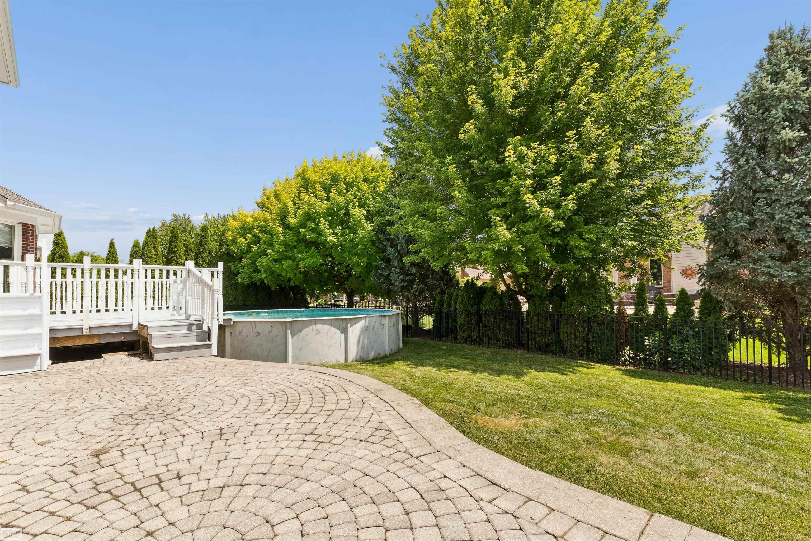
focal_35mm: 16
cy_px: 270
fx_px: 360
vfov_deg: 73.7
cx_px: 406
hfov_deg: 96.7
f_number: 13
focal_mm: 16
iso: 400
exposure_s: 1/125
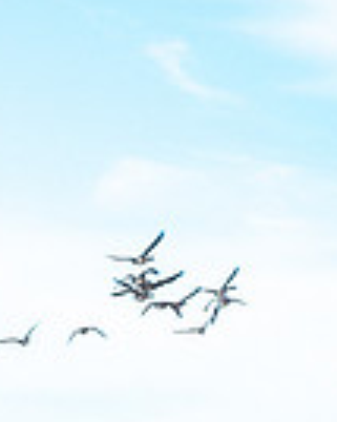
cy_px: 543
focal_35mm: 356
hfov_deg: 4.3
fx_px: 4443
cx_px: 93
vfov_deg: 5.4
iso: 100
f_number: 5.6
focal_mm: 75
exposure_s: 1/250
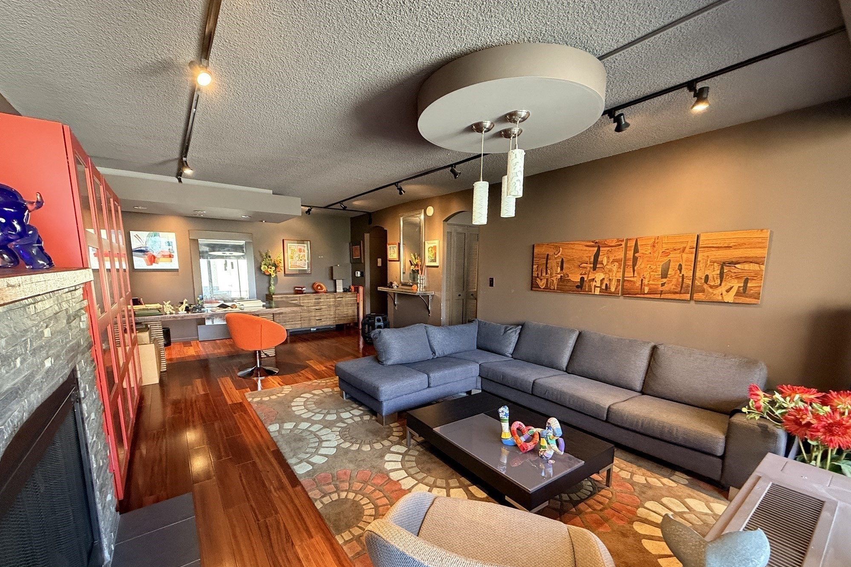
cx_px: 417
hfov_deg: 100.4
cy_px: 323
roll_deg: +0.1
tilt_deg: -9.5
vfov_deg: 76.9
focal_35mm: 15
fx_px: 355
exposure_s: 1/60
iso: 640
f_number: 2.2
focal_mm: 2.22
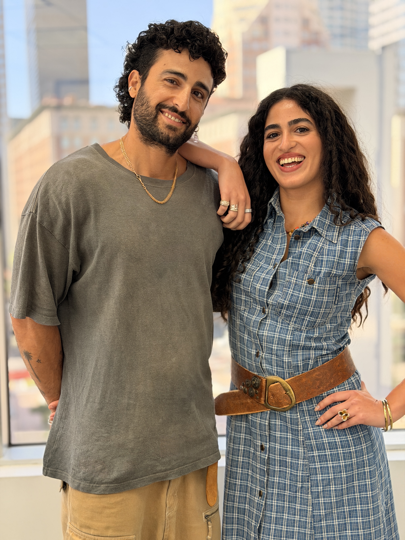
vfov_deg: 39.7
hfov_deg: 30.3
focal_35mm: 48
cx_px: 202
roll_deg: +0.8
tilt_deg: -5.9
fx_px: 749
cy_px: 270
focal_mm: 6.76
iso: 160
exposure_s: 1/236
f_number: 1.78
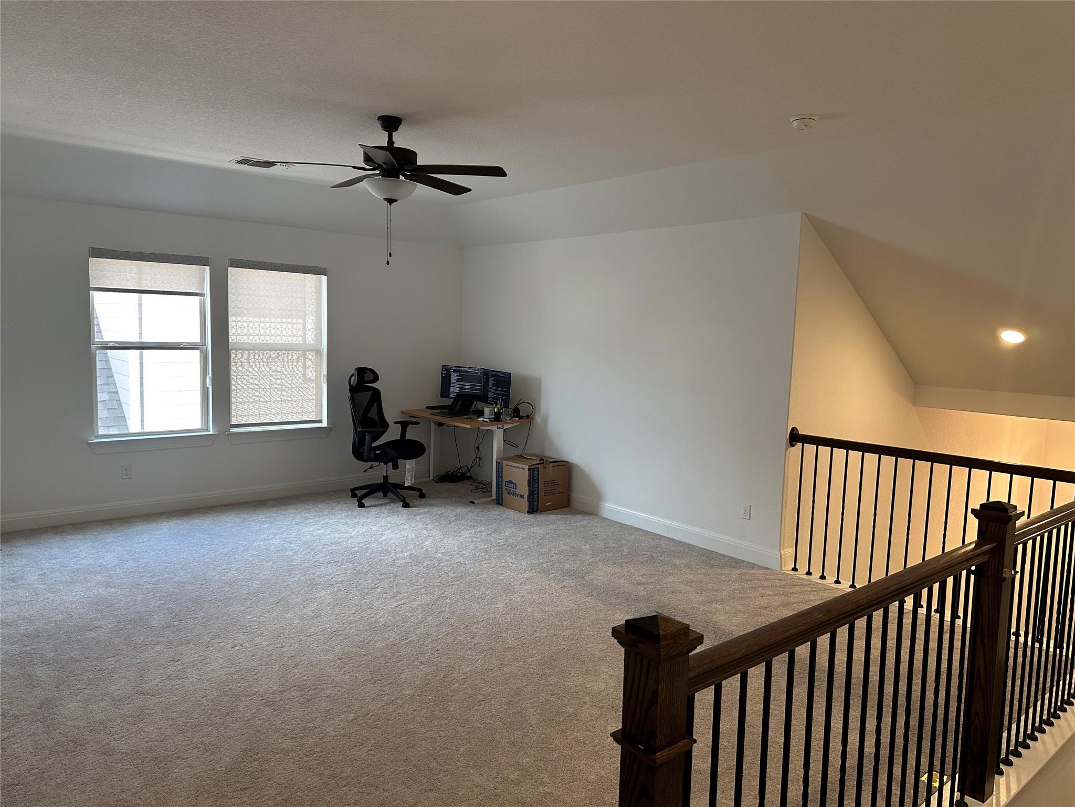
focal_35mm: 24
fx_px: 745
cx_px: 538
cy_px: 404
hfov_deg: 71.6
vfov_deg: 56.8
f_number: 1.78
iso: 200
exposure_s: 1/120
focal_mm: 6.86
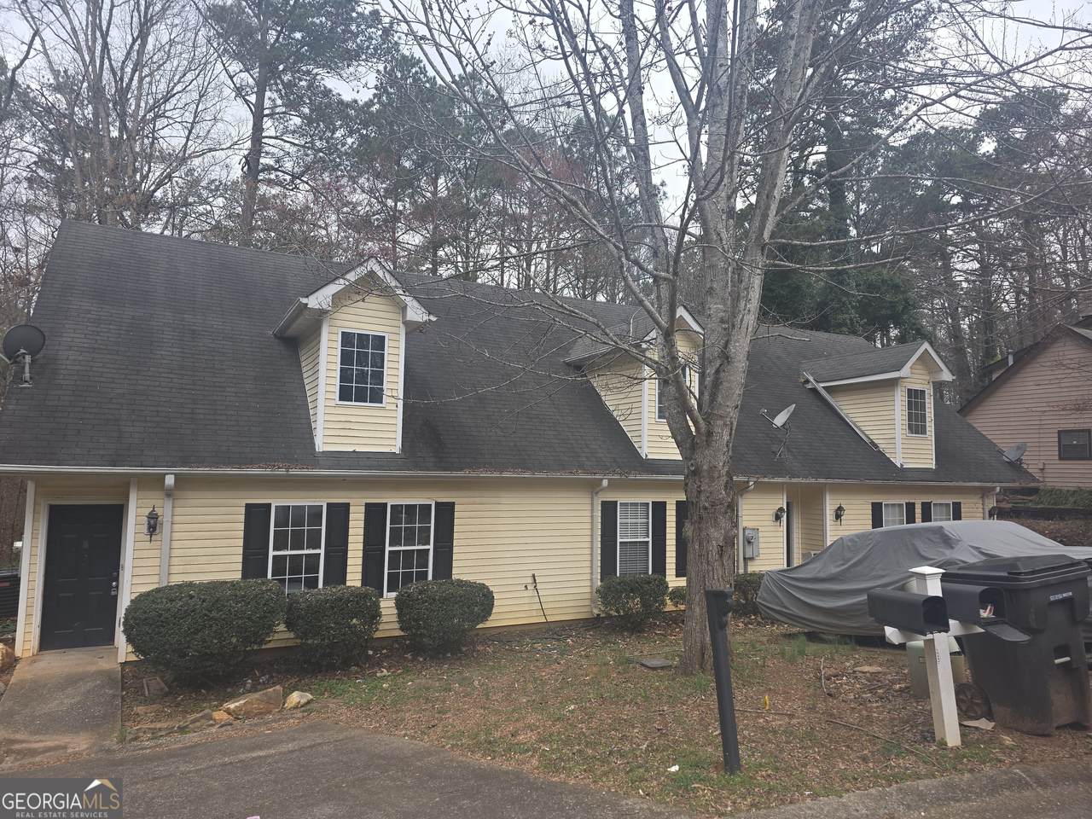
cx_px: 546
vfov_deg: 58.9
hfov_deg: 73.9
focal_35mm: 23
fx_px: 726
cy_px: 410
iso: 16
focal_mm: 6.3
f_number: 1.7
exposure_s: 1/60
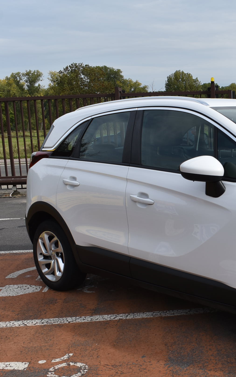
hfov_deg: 23.8
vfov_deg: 39.4
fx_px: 525
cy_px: 230
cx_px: 256
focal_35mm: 51
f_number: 8
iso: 100
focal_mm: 18
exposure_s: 1/250
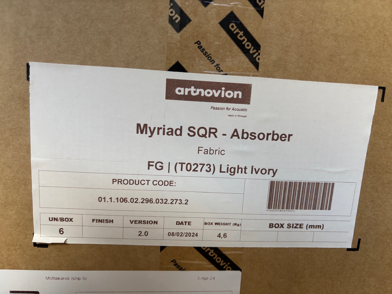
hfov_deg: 67.3
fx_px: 294
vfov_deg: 53.1
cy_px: 147
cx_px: 196
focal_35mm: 26
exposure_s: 1/60
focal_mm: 5.96
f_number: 1.6
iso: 160
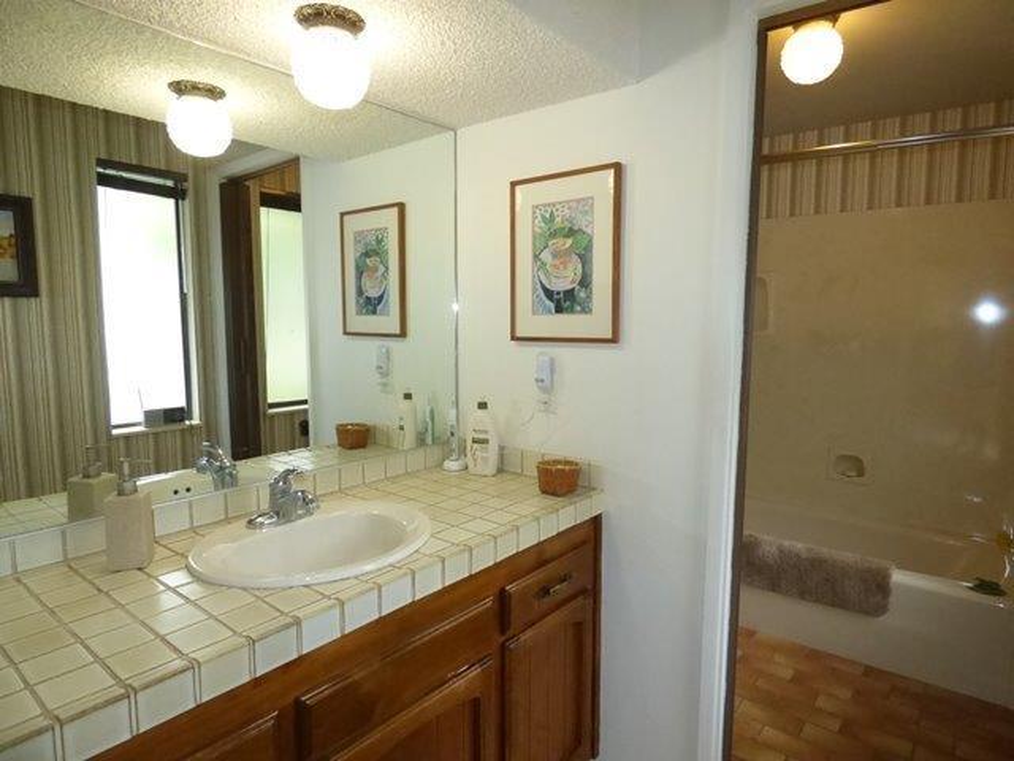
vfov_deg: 66.0
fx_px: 586
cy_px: 380
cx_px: 507
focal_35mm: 20
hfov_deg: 81.7
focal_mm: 3.58
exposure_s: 1/320
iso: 800
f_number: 2.8
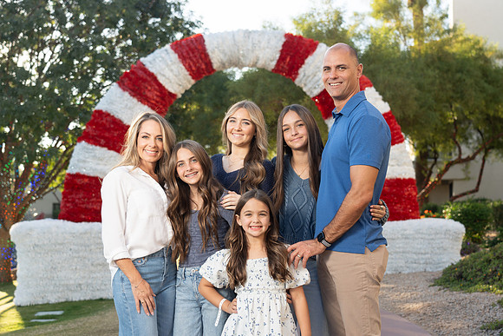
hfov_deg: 41.1
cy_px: 168
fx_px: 671
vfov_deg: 28.1
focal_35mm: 48
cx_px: 252
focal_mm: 48
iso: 160
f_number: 4
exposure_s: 1/200
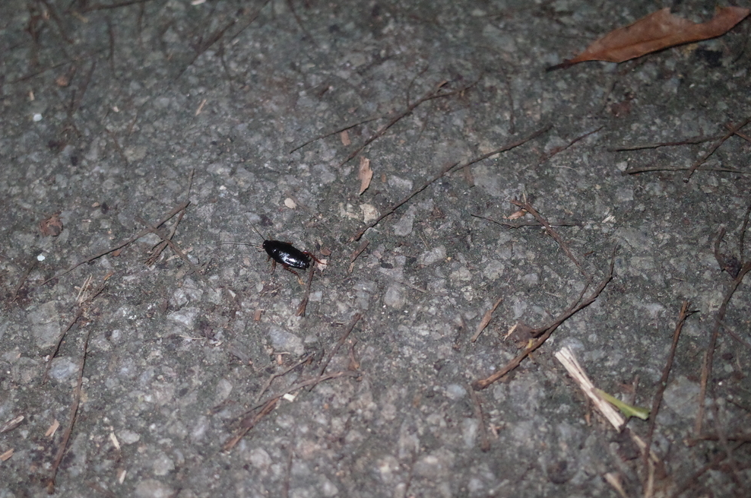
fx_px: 708
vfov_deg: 38.6
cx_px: 303
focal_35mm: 34
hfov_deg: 55.5
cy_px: 289
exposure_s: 1/40
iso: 3200
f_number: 2.8
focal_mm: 18.3
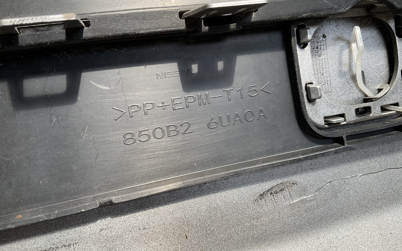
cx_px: 203
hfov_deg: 61.2
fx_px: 340
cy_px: 125
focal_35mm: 31
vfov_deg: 40.6
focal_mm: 3
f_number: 1.8
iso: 16
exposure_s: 1/329
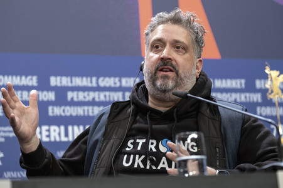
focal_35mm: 116
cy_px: 94
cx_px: 142
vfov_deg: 11.8
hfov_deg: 17.7
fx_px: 911
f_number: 2.8
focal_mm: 77.3
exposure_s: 1/220
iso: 1600
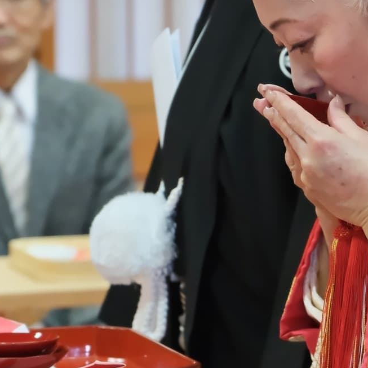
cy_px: 130
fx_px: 3548
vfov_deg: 5.9
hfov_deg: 5.9
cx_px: 335
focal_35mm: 295
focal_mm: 70
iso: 3200
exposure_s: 1/60
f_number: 3.5
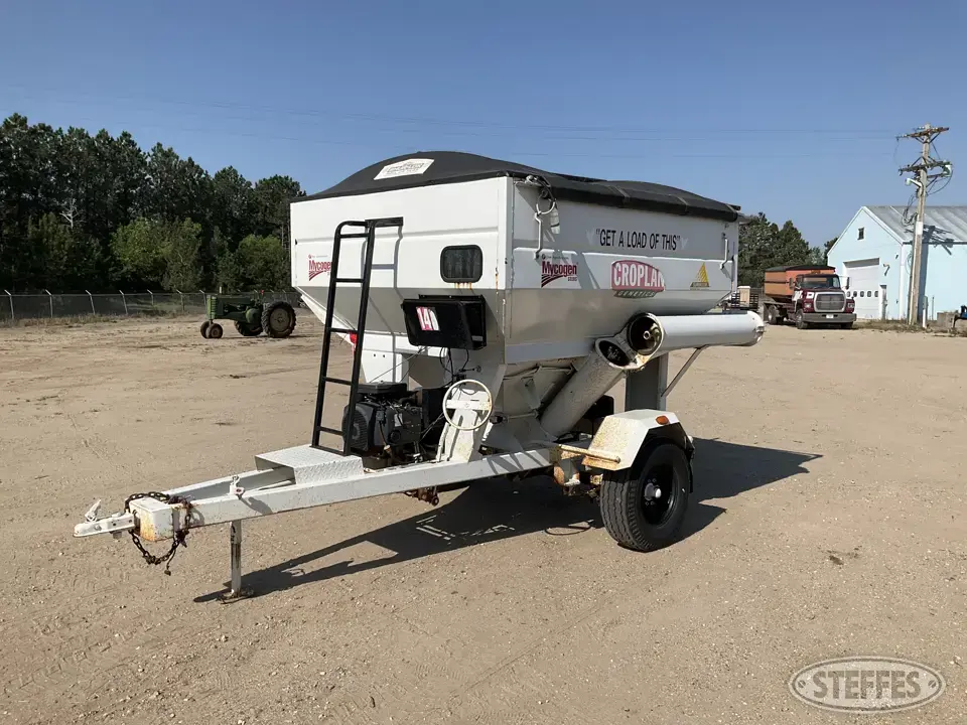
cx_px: 484
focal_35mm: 29
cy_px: 362
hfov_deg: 61.7
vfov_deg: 48.2
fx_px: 810
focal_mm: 3
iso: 25
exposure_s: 1/3534
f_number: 1.8
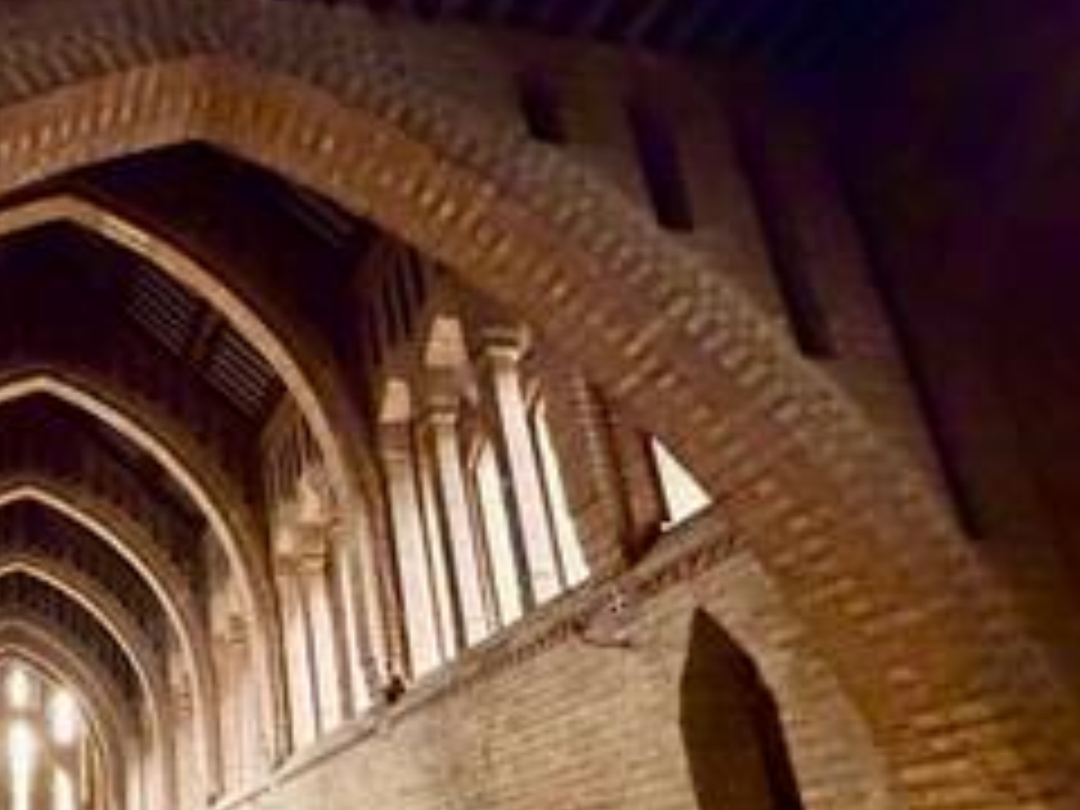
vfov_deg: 46.7
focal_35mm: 28
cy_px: 666
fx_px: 874
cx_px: 117
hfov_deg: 55.4
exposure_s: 1/40
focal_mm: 2.22
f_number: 2.2
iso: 1600
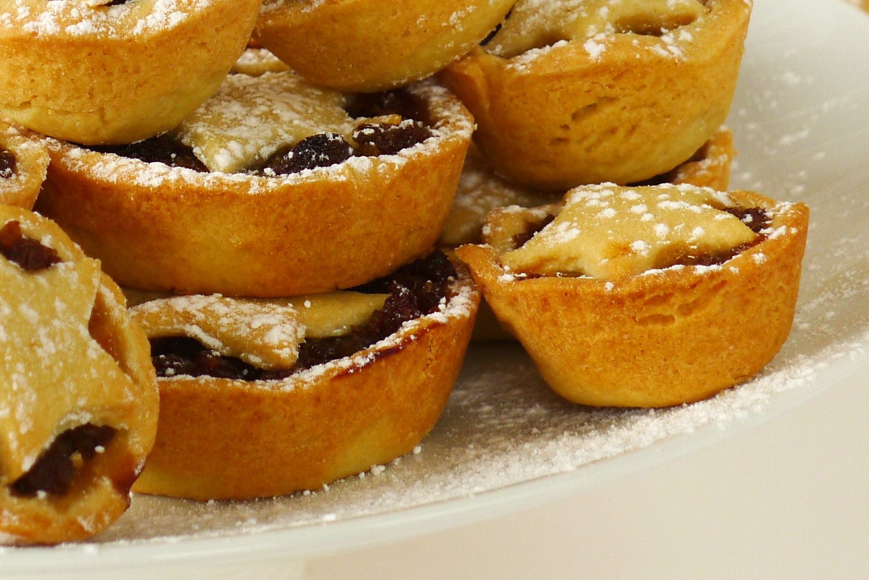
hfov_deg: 12.6
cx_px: 62
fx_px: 3887
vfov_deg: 8.5
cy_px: 30
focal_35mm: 161
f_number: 3.2
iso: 100
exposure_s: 1/80
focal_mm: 17.1
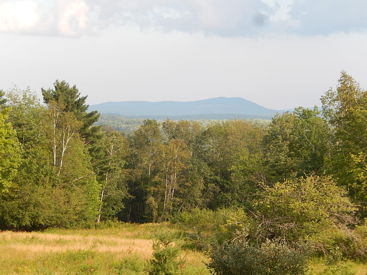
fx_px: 1240
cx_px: 184
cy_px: 138
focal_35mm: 117
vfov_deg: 12.7
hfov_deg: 16.8
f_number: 5.5
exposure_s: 1/250
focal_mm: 21
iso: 160
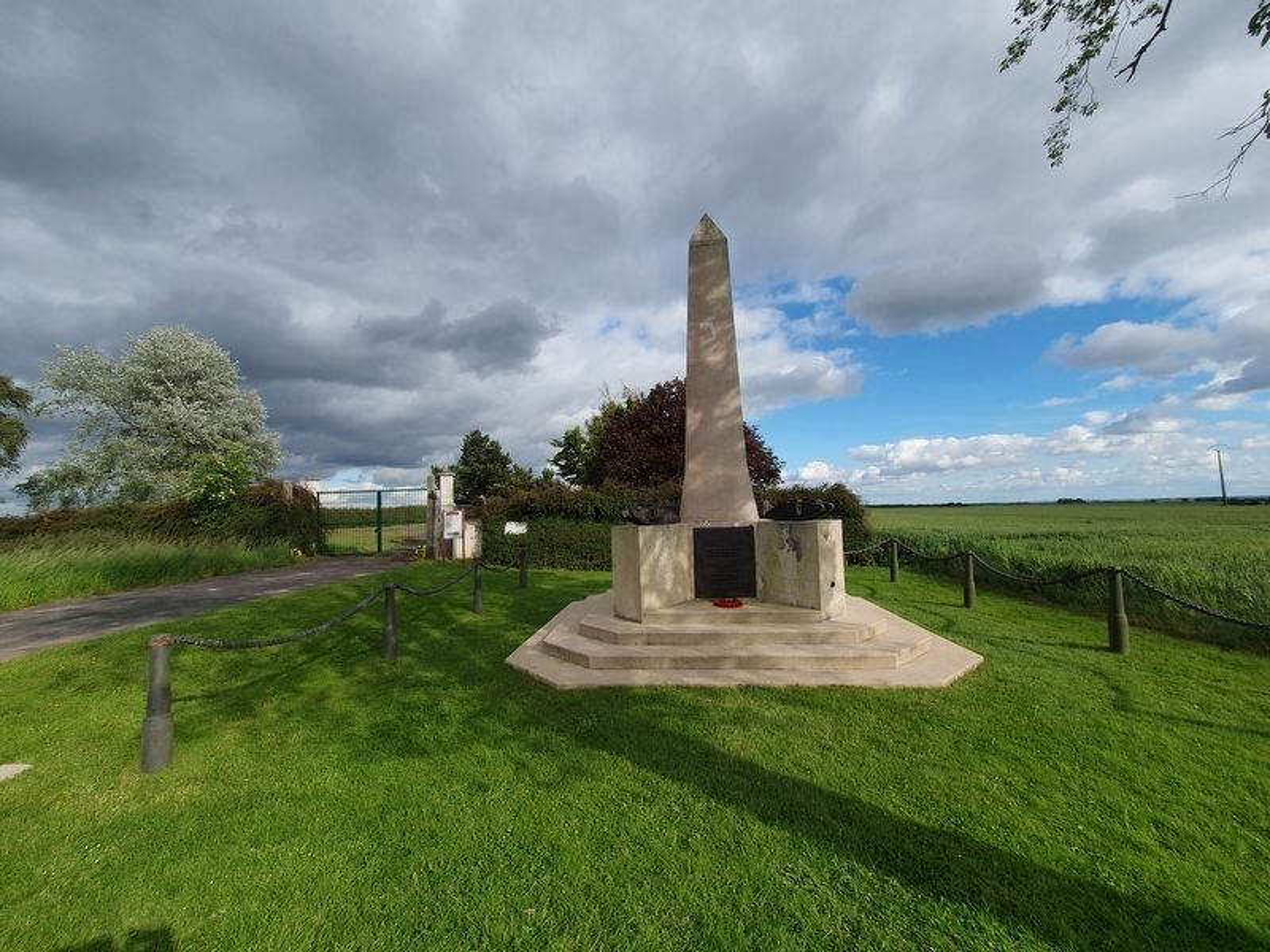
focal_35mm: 13
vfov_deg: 89.9
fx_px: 477
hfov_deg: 106.2
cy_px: 476
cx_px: 635
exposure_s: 1/1014
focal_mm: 1.8
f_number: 2.2
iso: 50
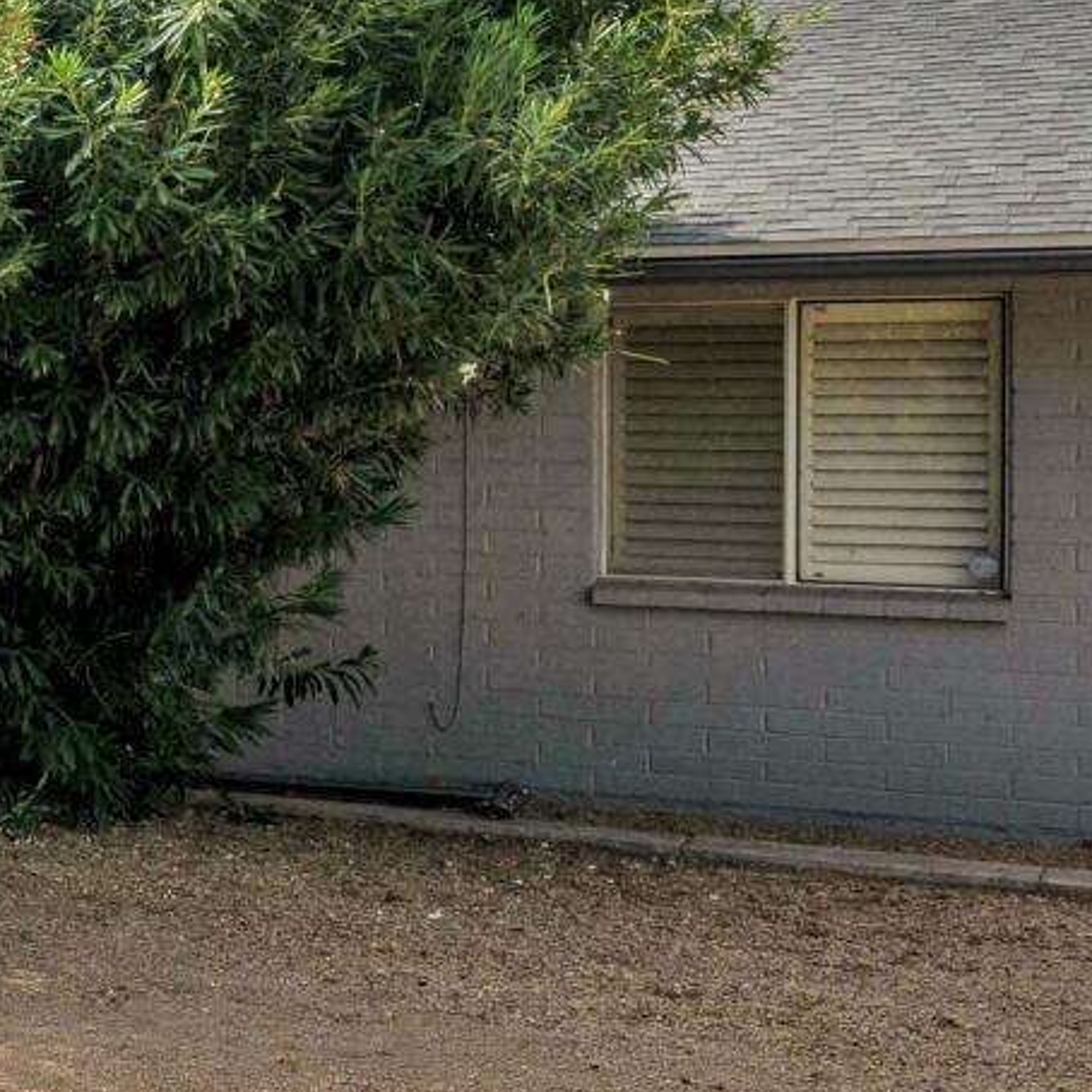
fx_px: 2605
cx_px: -1068
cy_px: 321
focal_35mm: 73
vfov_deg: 23.5
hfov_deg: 17.4
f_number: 10
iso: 100
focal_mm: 13
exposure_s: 1/200
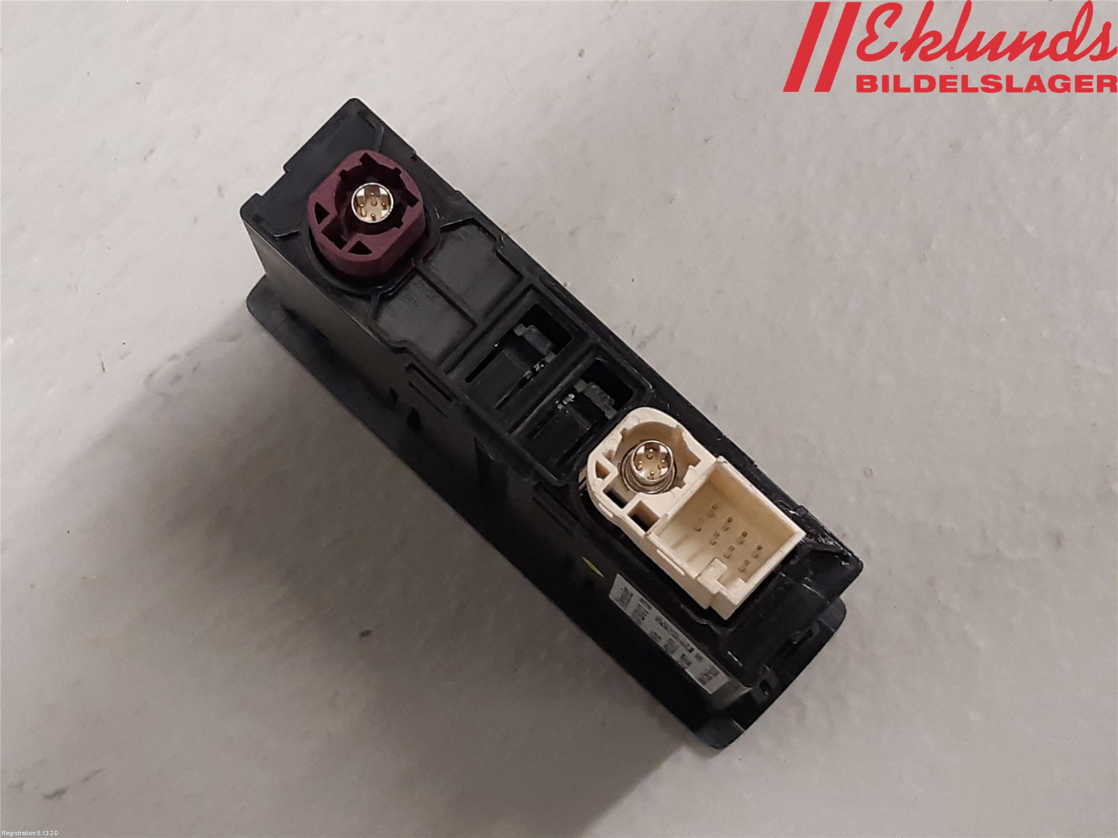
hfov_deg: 67.3
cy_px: 419
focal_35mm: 26
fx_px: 840
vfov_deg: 53.1
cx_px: 559
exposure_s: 1/50
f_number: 1.7
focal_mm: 3.93
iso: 160
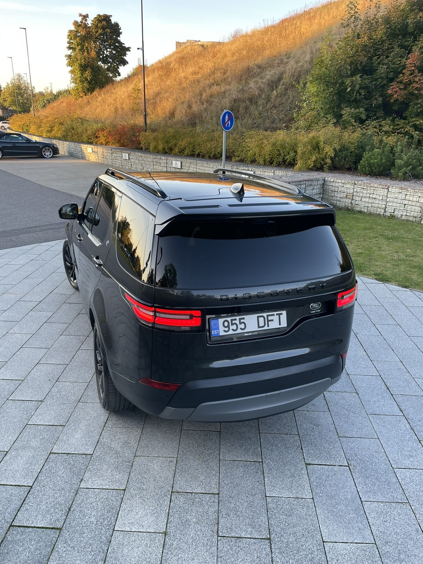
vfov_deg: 67.3
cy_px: 282
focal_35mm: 26
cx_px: 212
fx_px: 424
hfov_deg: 53.1
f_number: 1.6
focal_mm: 4.2
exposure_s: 1/121
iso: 40
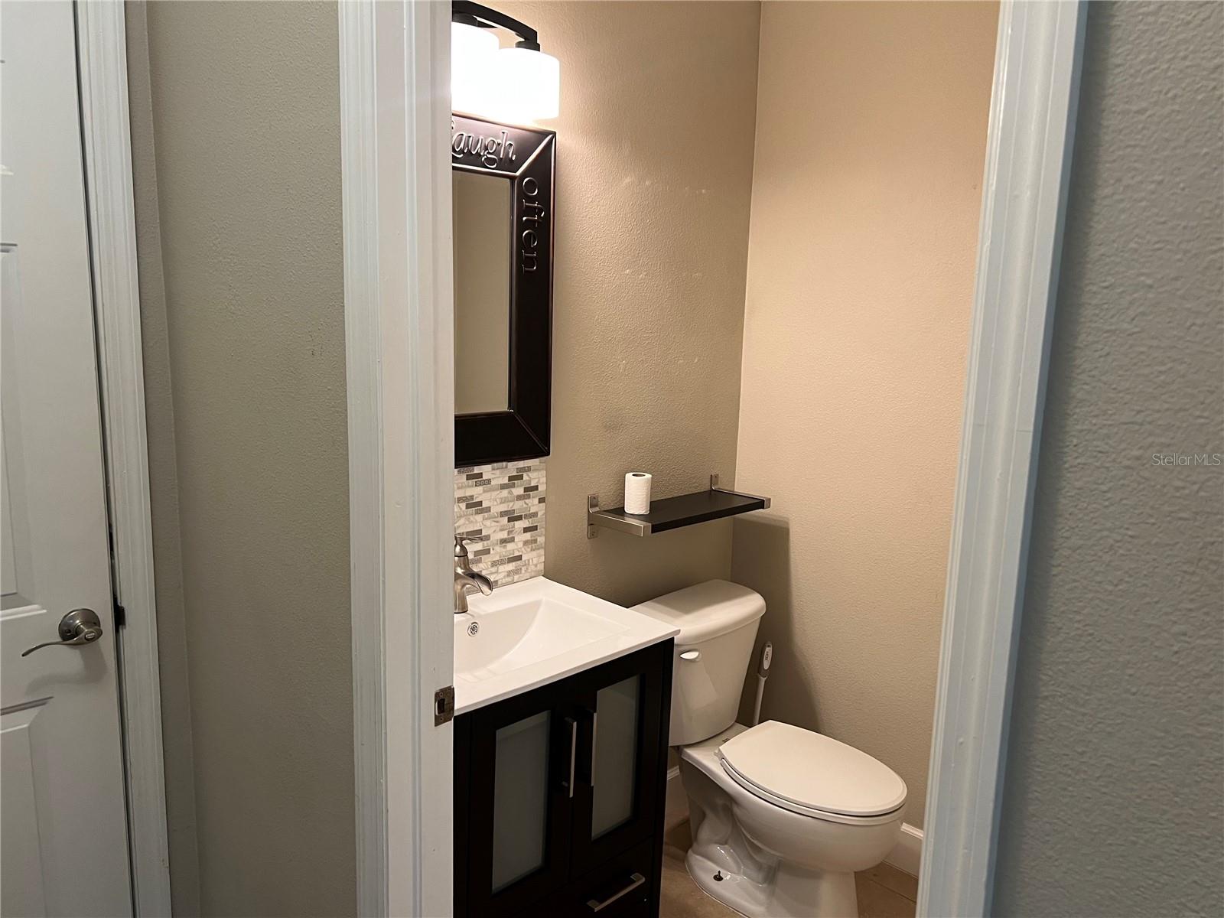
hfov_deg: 67.3
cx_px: 612
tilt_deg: -7.2
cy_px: 459
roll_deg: -1.9
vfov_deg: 53.1
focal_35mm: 26
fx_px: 919
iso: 125
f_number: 1.5
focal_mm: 5.7
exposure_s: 1/60
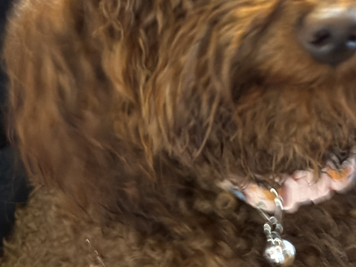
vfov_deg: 11.9
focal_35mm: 125
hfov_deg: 15.8
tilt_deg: -45.2
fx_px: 1286
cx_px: 195
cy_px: 165
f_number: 1.78
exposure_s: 1/20
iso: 1250
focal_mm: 6.76
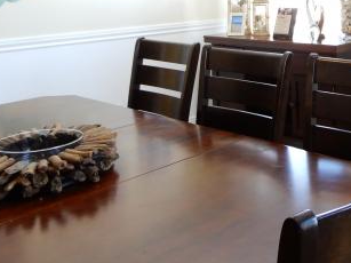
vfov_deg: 27.2
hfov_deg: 36.0
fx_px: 507
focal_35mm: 50
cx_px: 312
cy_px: -10
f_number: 3.4
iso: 180
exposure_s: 1/30
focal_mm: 4.3
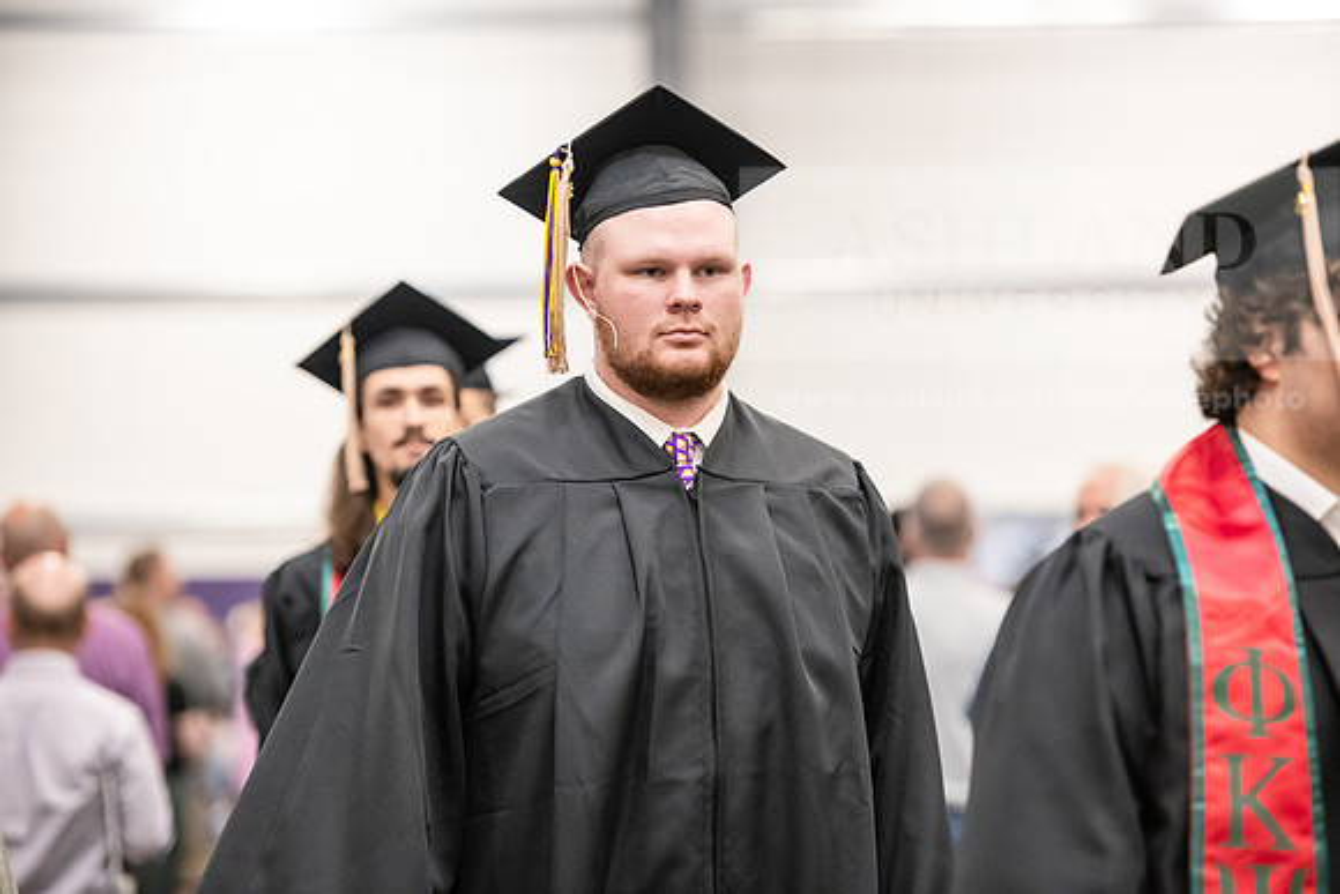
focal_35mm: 140
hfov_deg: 14.7
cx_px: 670
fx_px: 5212
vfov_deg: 9.8
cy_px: 447
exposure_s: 1/200
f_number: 3.2
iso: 3200
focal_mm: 140
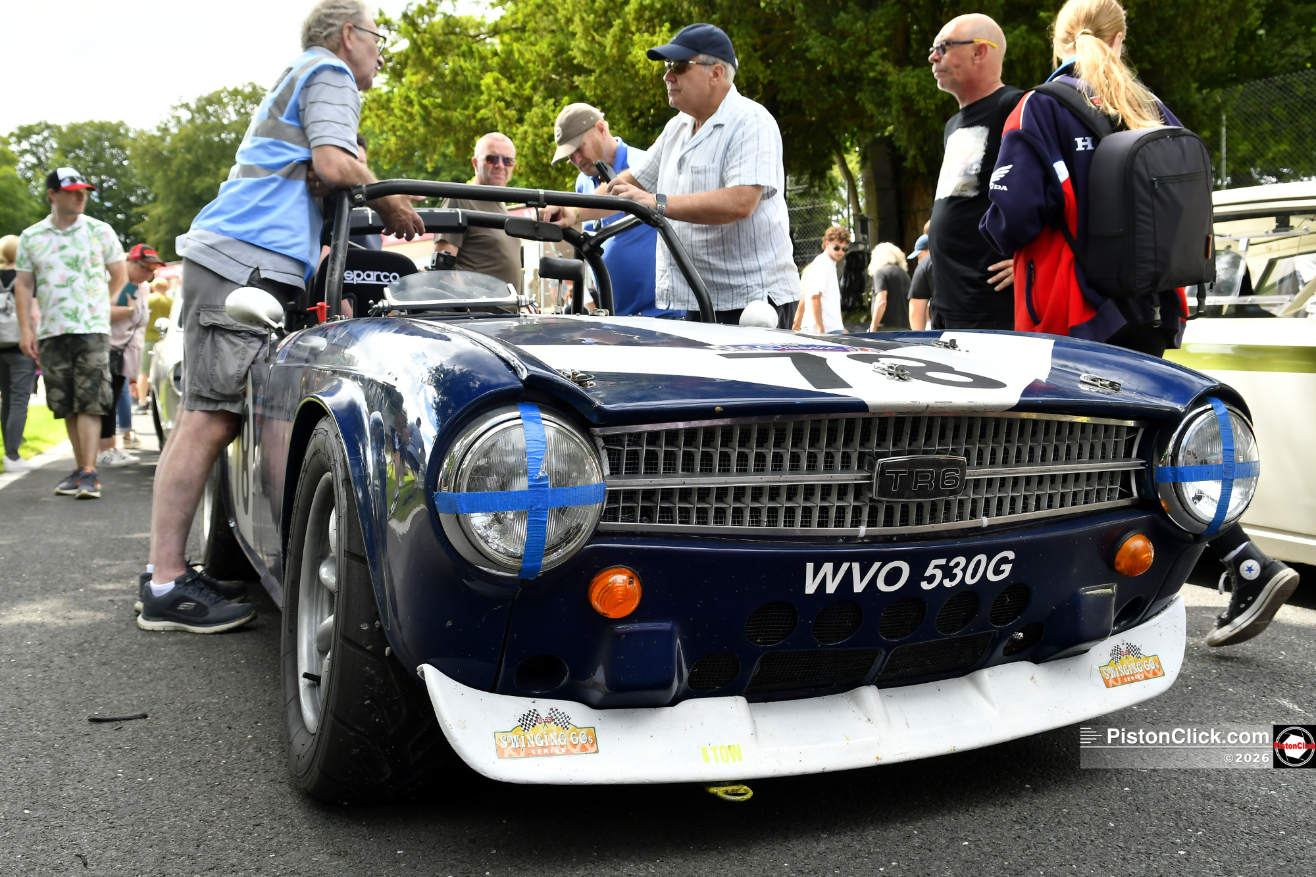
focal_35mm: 33
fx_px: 1206
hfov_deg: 57.2
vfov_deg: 40.0
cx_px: 658
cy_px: 438
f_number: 5.6
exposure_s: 1/160
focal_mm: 22
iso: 450
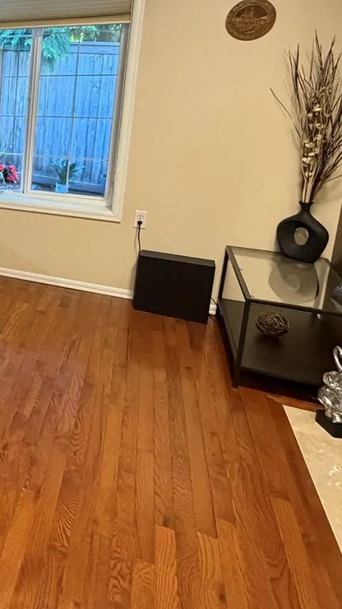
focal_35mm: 33
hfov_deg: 25.9
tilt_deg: -10.9
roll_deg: +0.6
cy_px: 182
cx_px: -177
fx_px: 532
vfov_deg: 57.6
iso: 500
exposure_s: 1/60
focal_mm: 2.22
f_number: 2.2
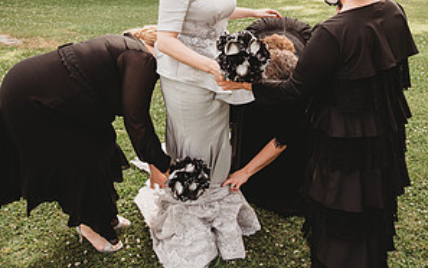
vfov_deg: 32.6
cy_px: 23
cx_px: 215
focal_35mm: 37
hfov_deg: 52.7
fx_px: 432
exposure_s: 1/500
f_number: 4
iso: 200
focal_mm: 24
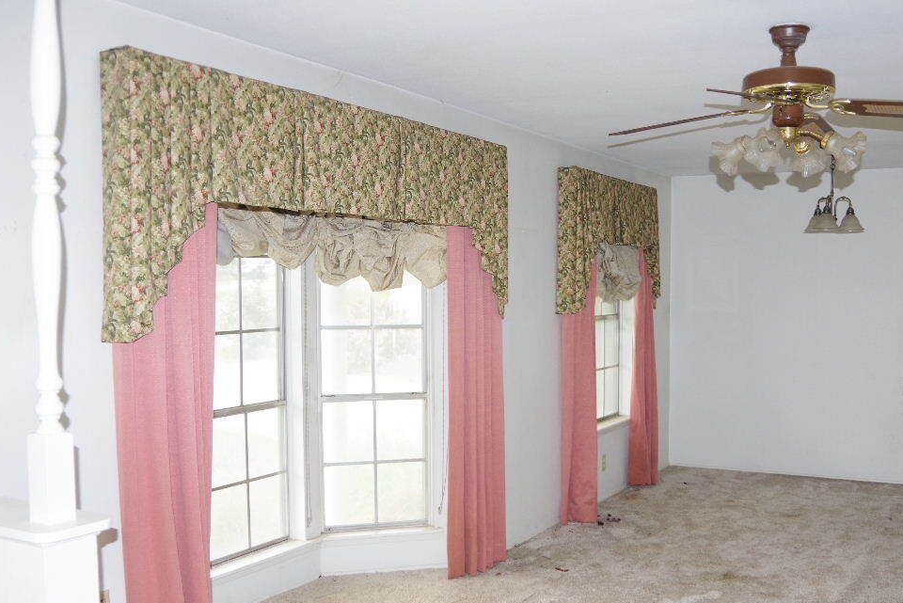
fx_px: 903
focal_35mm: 36
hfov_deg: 52.9
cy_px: 326
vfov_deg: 36.9
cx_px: 515
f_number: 3.5
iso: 800
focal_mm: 18
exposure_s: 1/60
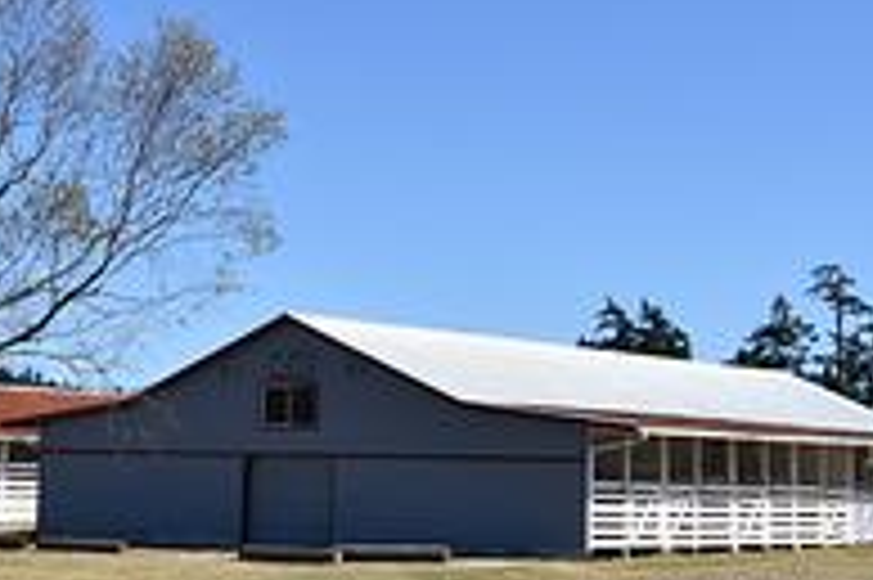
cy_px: 256
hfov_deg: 22.2
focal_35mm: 92
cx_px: 432
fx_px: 2229
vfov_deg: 14.8
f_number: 5.6
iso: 400
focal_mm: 31
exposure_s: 1/2000
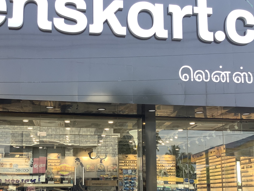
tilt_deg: +7.6
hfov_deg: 40.4
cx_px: 112
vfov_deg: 30.4
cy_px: 143
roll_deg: +1.8
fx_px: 345
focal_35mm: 47
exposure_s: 1/192
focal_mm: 3.3
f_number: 2.4
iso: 25
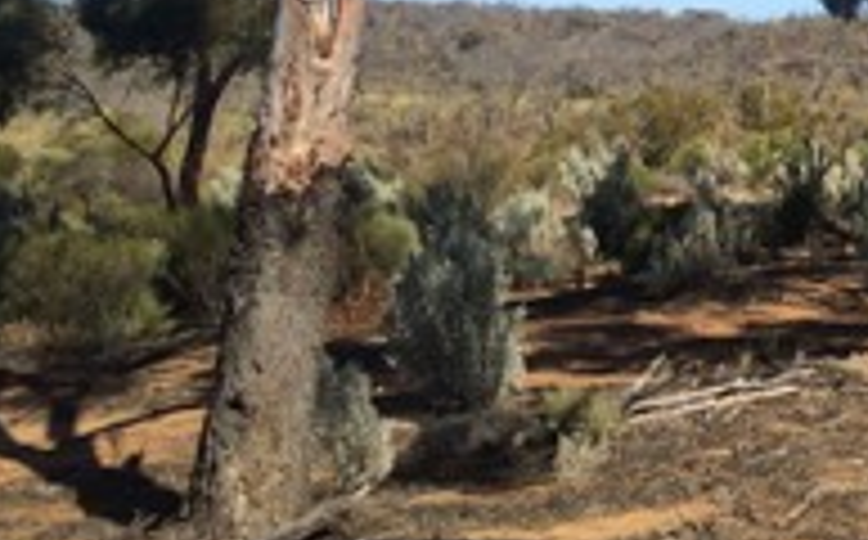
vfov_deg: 15.0
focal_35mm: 83
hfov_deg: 22.2
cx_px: 1147
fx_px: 1961
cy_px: -166
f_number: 2.2
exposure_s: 1/1709
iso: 32
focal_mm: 4.15
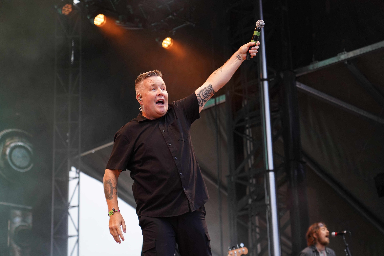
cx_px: 192
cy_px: 128
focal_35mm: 76
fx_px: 811
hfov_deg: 26.7
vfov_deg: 17.9
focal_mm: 76
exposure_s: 1/160
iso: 1600
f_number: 4
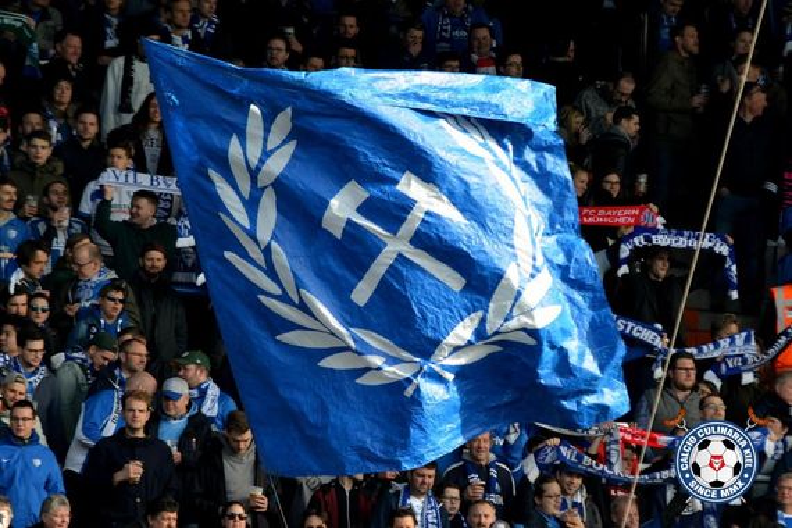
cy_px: 264
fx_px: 6599
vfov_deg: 4.6
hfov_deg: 6.9
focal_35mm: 300
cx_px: 396
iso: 400
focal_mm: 200
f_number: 4.5
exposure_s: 1/1250
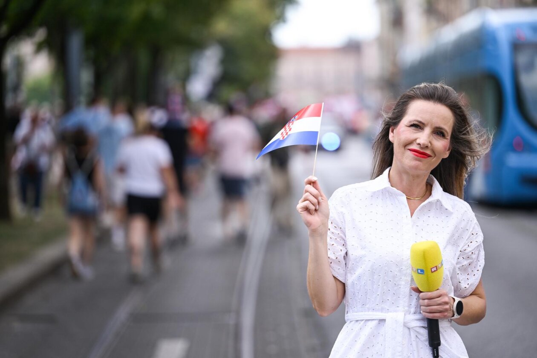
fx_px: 2163
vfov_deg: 9.5
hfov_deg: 14.2
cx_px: 268
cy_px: 179
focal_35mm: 145
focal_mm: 145
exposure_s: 1/2000
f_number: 2.8
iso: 400
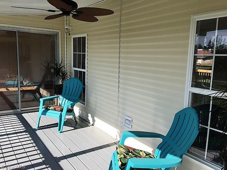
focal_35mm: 29
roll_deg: -1.5
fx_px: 190
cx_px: 114
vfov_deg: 48.2
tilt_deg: -6.7
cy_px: 85
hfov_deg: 61.7
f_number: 2.2
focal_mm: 4.15
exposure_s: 1/1282
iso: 25
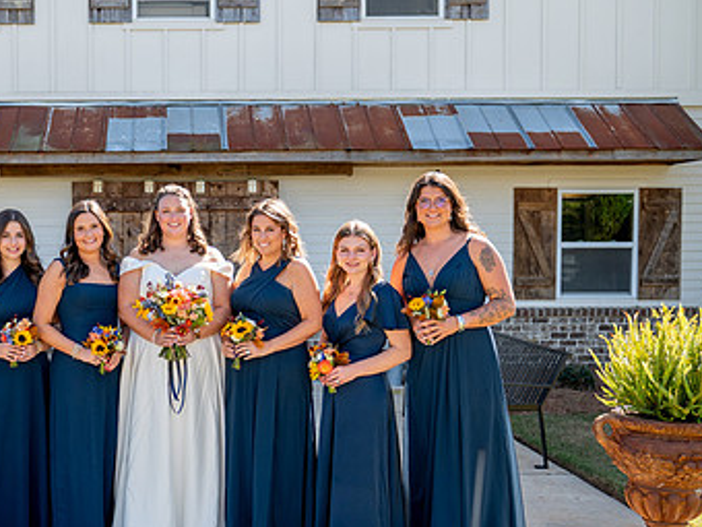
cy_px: 292
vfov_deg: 31.5
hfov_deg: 40.1
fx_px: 933
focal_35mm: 46
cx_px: 173
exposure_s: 1/800
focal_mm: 28
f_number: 3.5
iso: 250
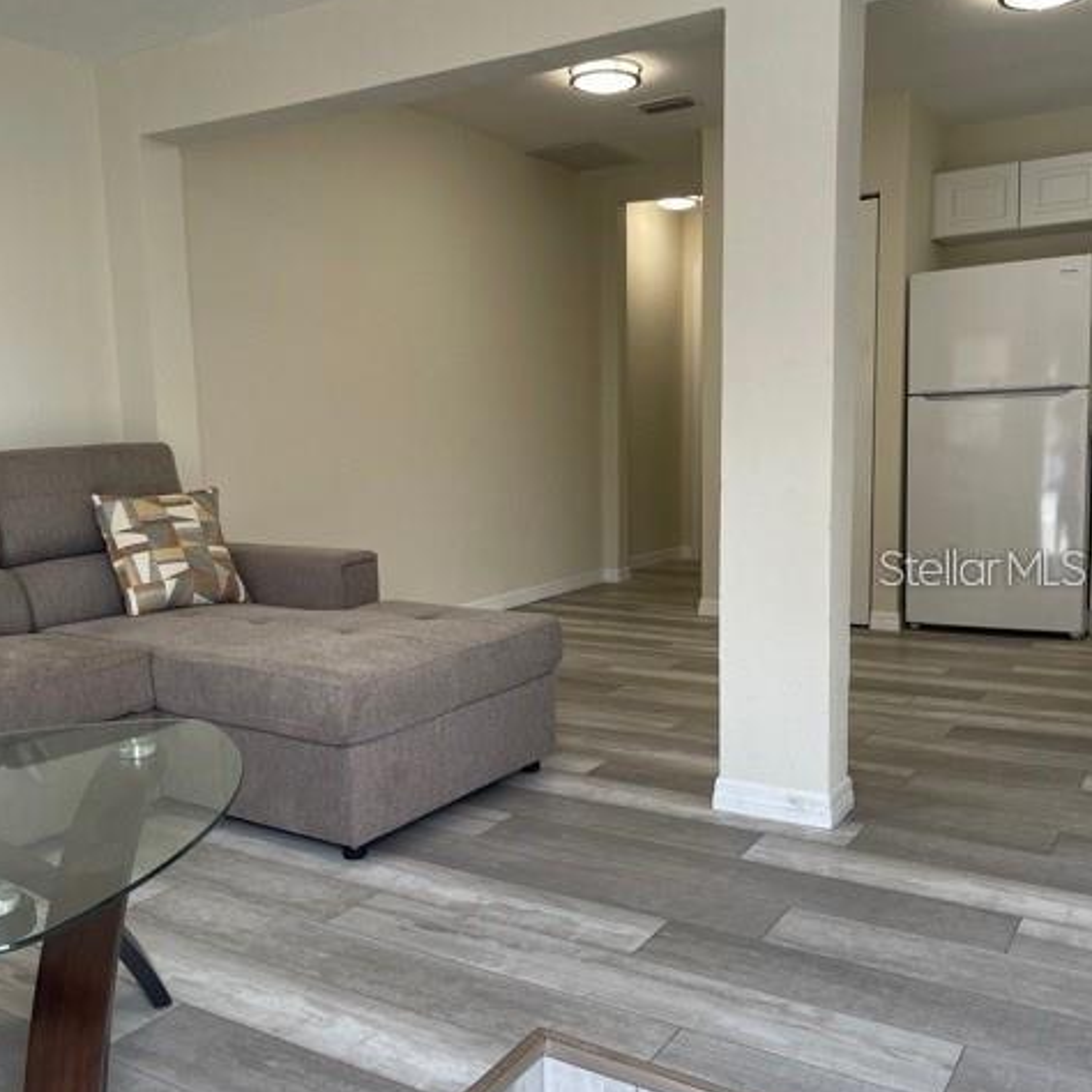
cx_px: 544
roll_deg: +1.6
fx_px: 1106
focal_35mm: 31
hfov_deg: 52.5
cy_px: 567
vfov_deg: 52.5
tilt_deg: -7.0
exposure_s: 1/120
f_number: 1.6
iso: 50
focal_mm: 5.1
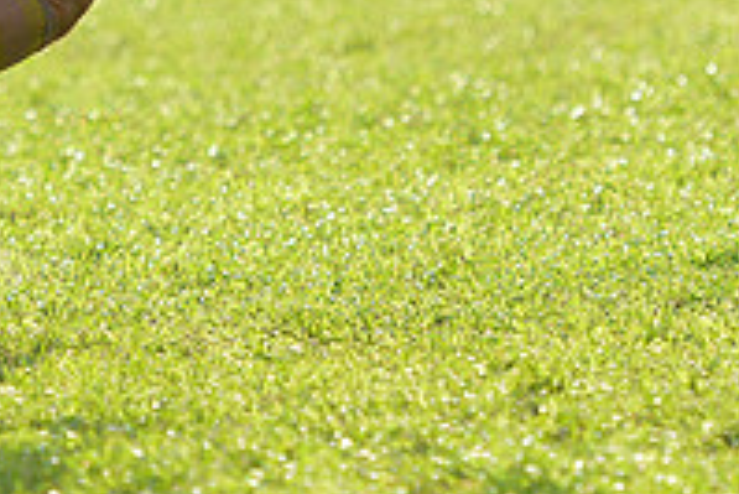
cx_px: -134
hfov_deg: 2.9
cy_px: -188
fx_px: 14379
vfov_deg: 2.0
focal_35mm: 700
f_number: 4
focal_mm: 240
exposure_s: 1/640
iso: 320
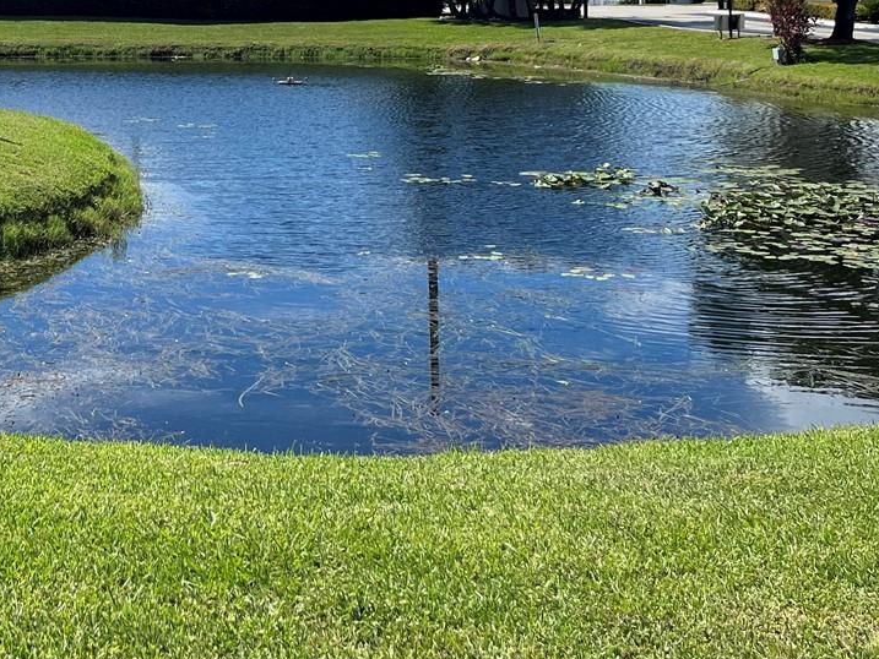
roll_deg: +0.4
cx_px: 172
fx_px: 1473
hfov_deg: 32.3
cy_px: -31
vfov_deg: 23.9
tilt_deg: +0.2
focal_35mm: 58
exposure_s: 1/5556
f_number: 1.6
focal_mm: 5.1
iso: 50
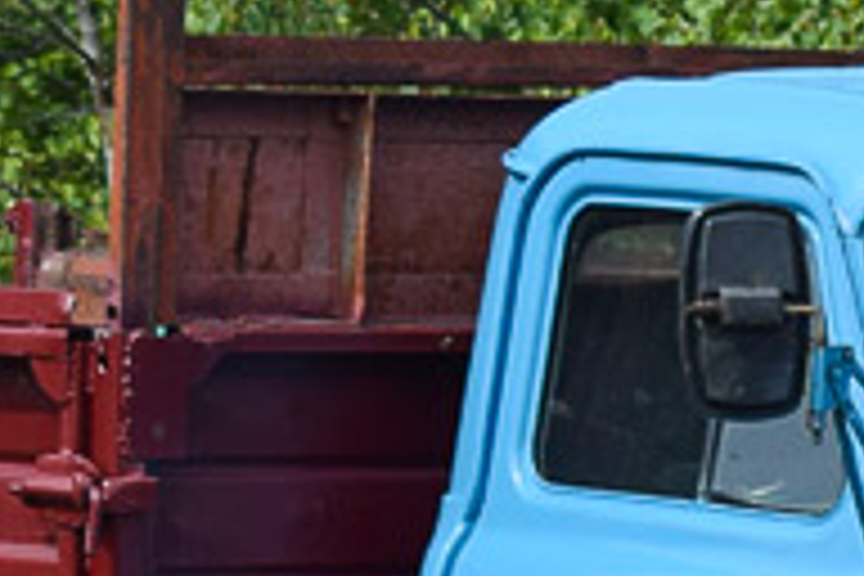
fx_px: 8087
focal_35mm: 337
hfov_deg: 6.1
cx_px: 932
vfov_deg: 4.1
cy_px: 486
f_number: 6.3
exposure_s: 1/1000
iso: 200
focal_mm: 36
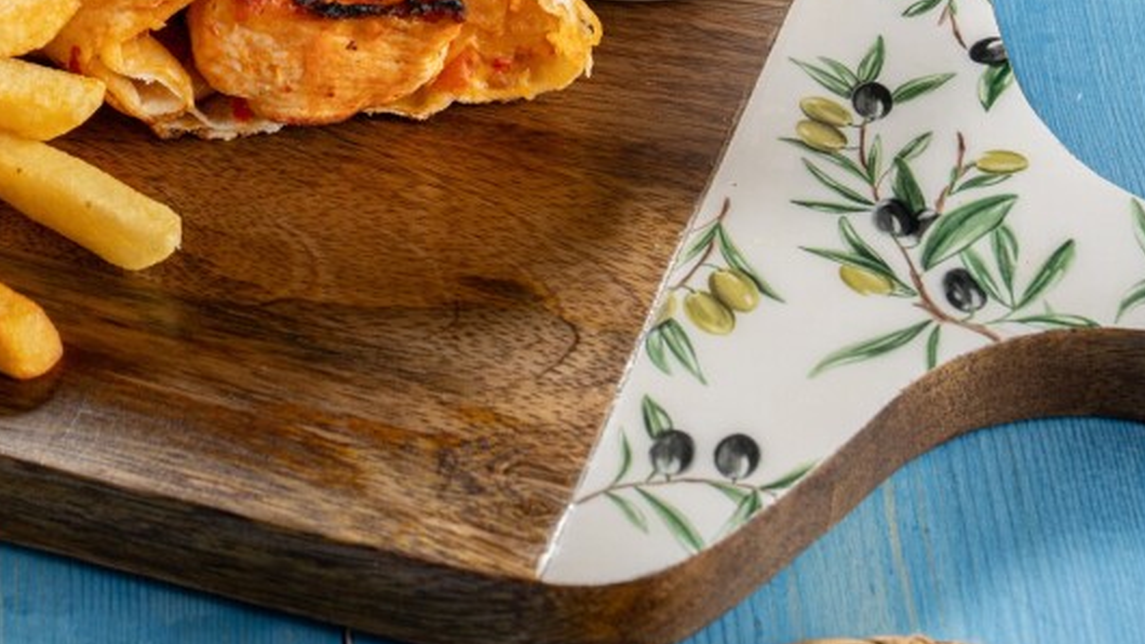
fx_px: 5070
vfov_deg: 7.2
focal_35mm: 167
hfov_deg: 12.8
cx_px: 80
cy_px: -146
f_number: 10
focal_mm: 66
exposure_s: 1/100
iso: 200
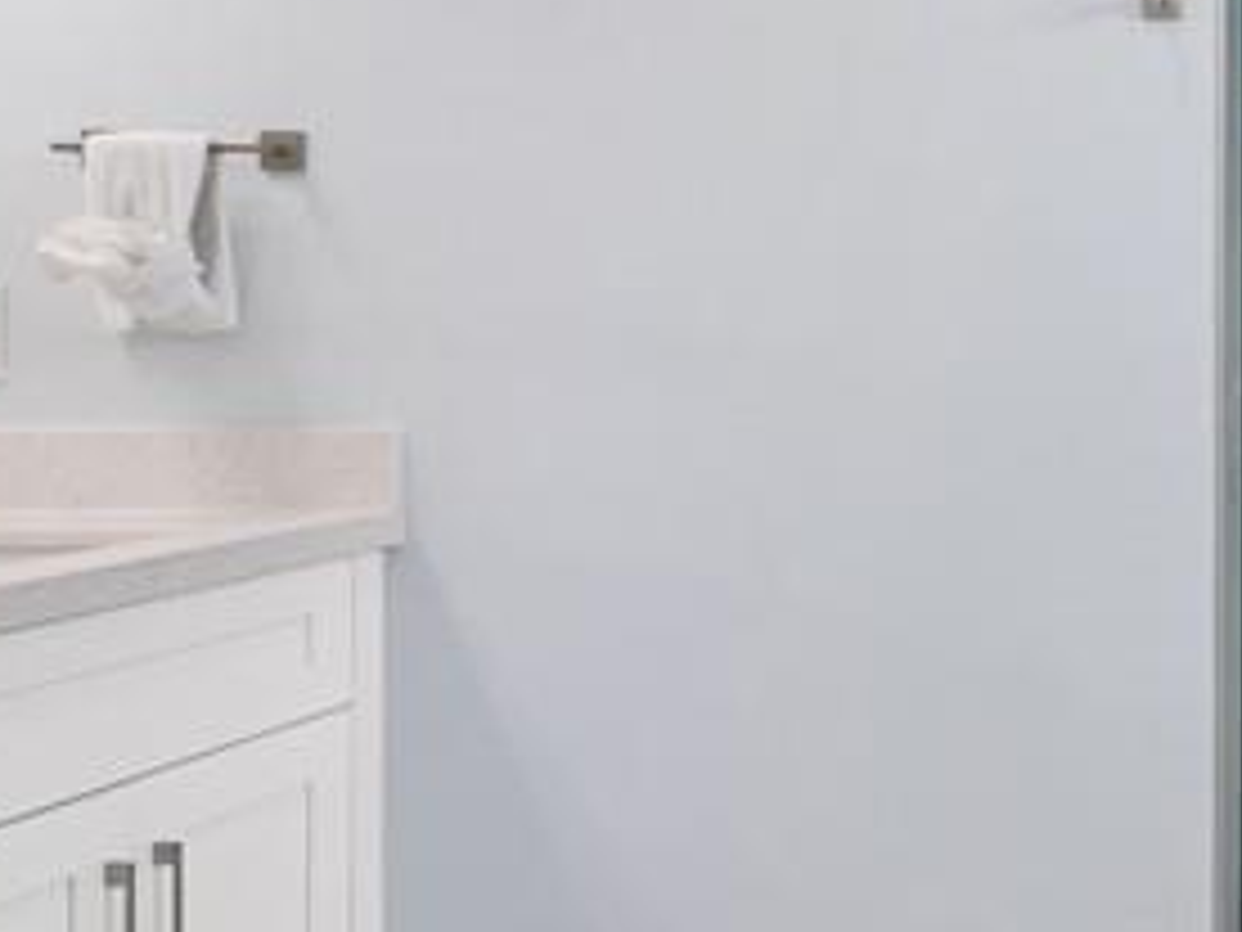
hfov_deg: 29.8
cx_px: 1593
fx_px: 1866
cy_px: 288
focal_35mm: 52
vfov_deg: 27.8
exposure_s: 1/25
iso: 200
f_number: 7.1
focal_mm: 7
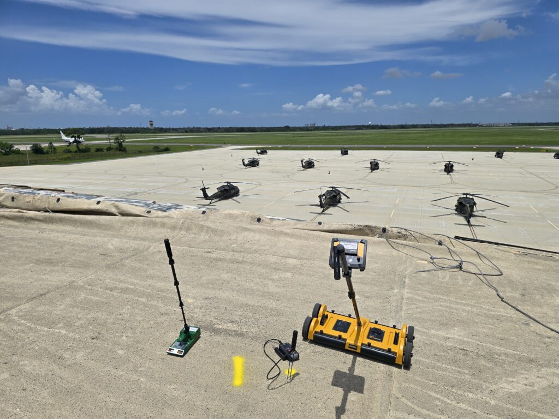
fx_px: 371
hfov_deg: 73.9
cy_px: 210
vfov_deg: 58.9
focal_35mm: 23
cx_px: 280
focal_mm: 6.3
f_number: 1.7
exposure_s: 1/2397
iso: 12
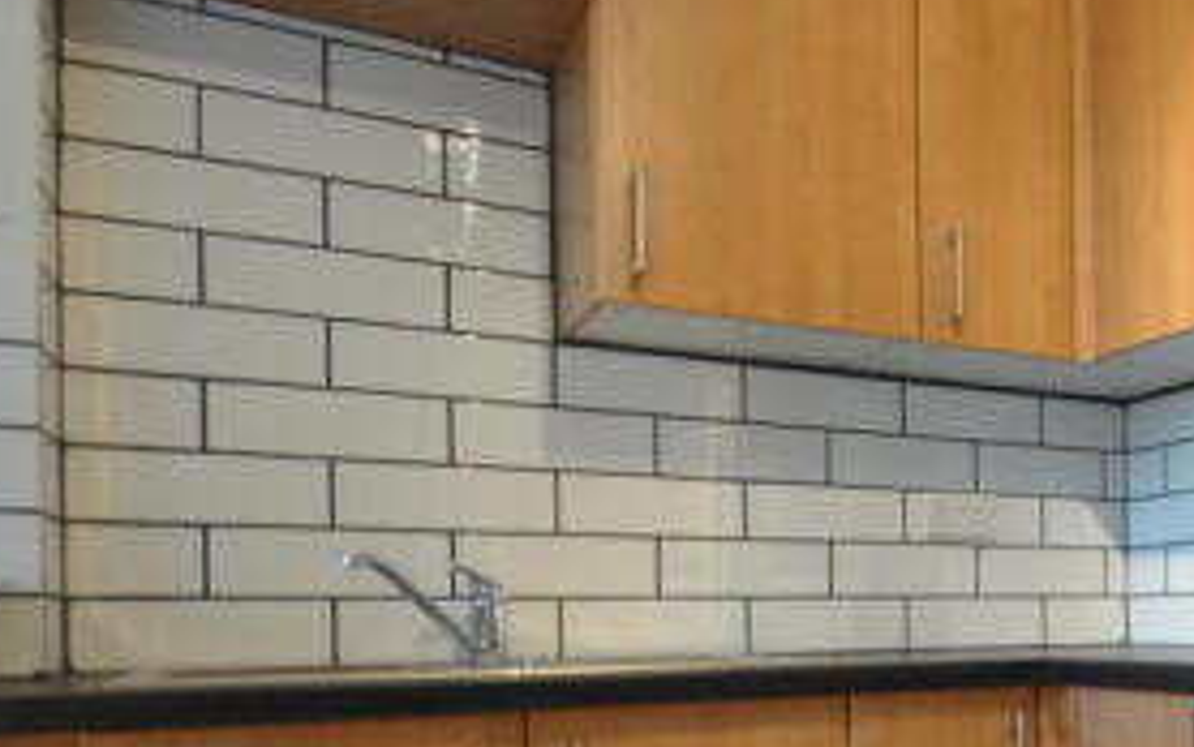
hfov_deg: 47.1
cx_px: 1127
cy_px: 560
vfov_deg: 34.6
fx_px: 1172
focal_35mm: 36
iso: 400
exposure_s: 1/20
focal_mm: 10
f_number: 3.5
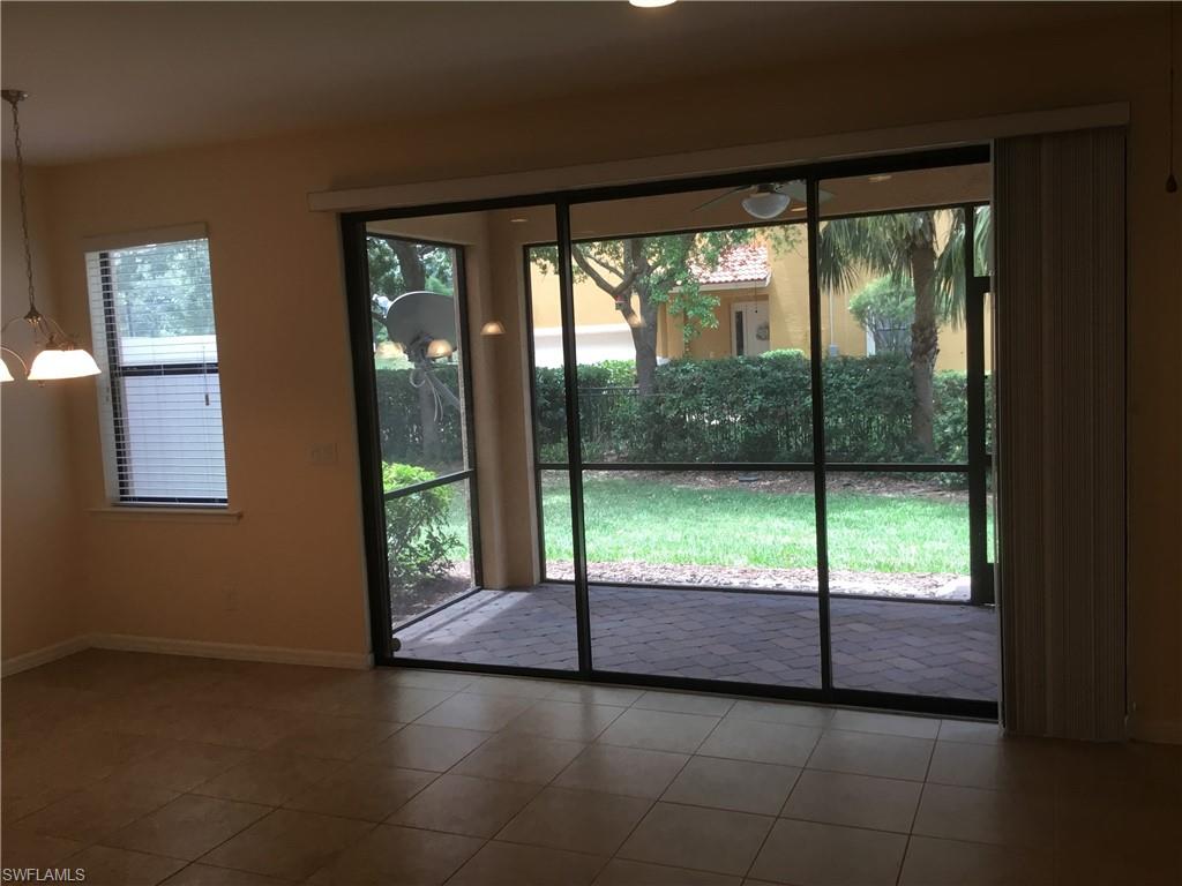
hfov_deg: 58.4
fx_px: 1059
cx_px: 591
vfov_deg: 45.4
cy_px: 443
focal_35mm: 31
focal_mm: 3.3
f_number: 2.4
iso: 25
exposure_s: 1/40
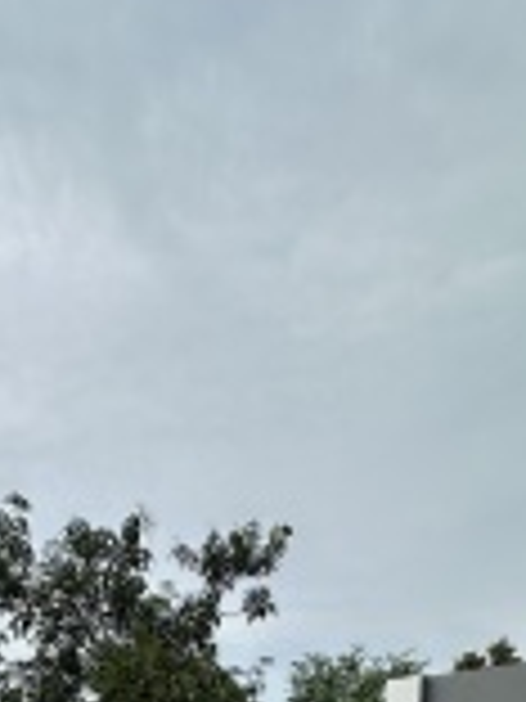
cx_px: 83
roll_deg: -0.5
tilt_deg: -4.2
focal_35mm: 36
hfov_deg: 37.8
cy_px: 853
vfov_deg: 37.8
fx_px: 729
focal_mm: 2.22
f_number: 2.2
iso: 50
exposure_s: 1/1795
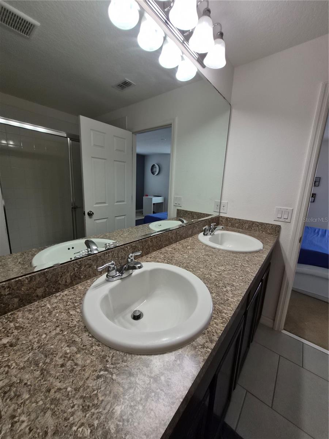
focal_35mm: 13
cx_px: 164
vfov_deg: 106.2
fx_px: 165
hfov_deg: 89.9
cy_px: 220
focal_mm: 1.7
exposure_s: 1/120
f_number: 2.2
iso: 50
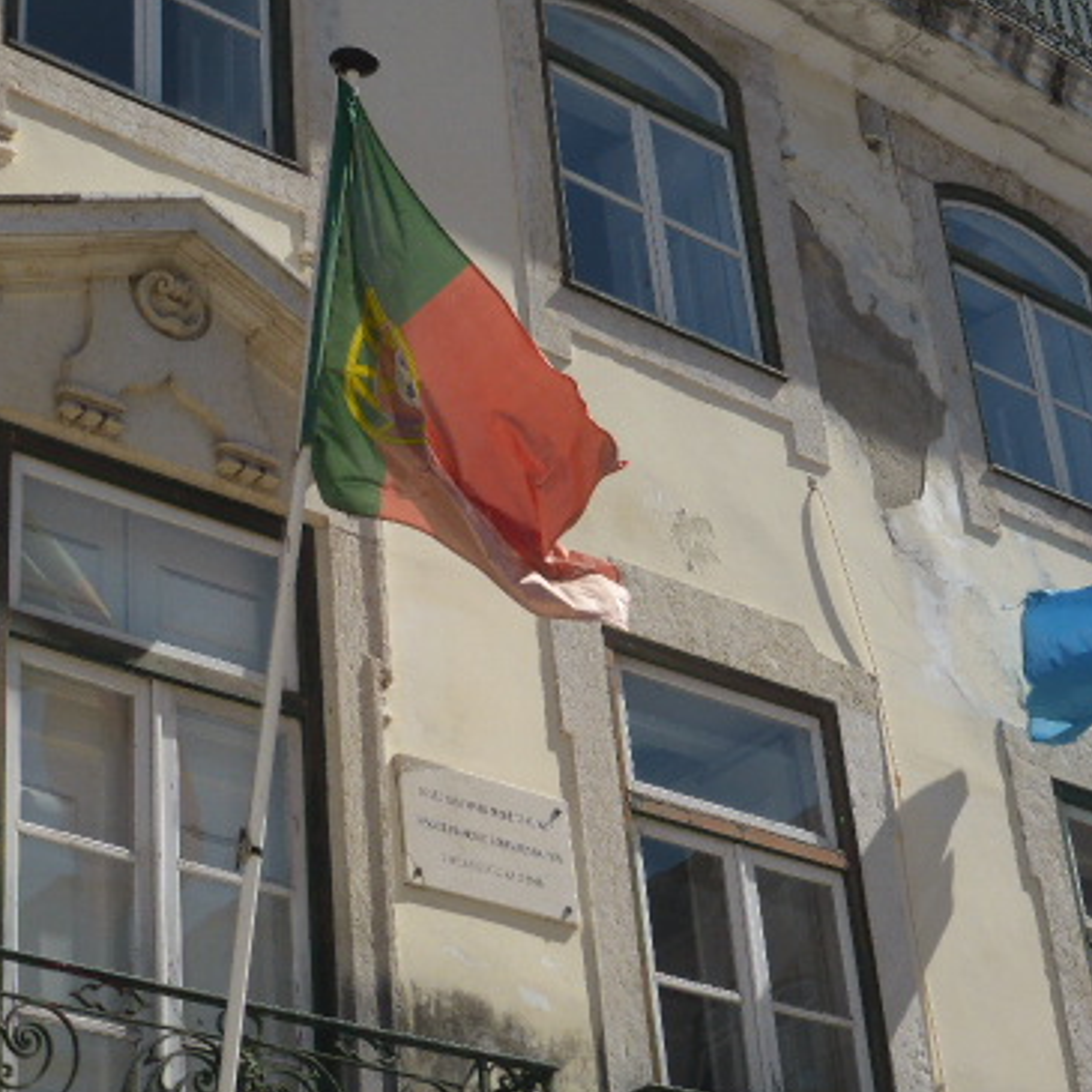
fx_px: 2712
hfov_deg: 22.7
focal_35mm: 76
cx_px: 655
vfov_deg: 22.8
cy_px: 580
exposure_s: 1/1000
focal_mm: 8.5
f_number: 4.2
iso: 100
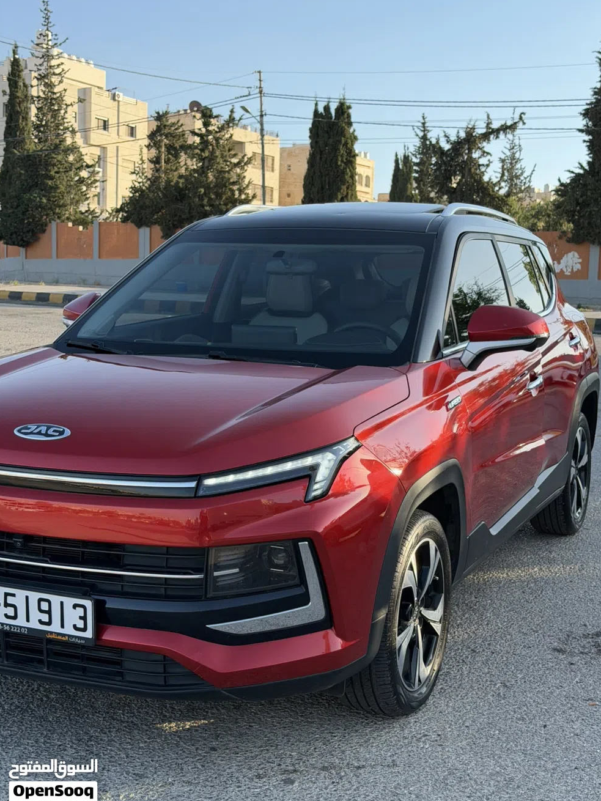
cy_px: 400
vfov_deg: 38.2
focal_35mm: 50
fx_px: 1157
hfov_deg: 29.1
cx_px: 307
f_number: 1.78
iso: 80
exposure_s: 1/1575
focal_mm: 6.76
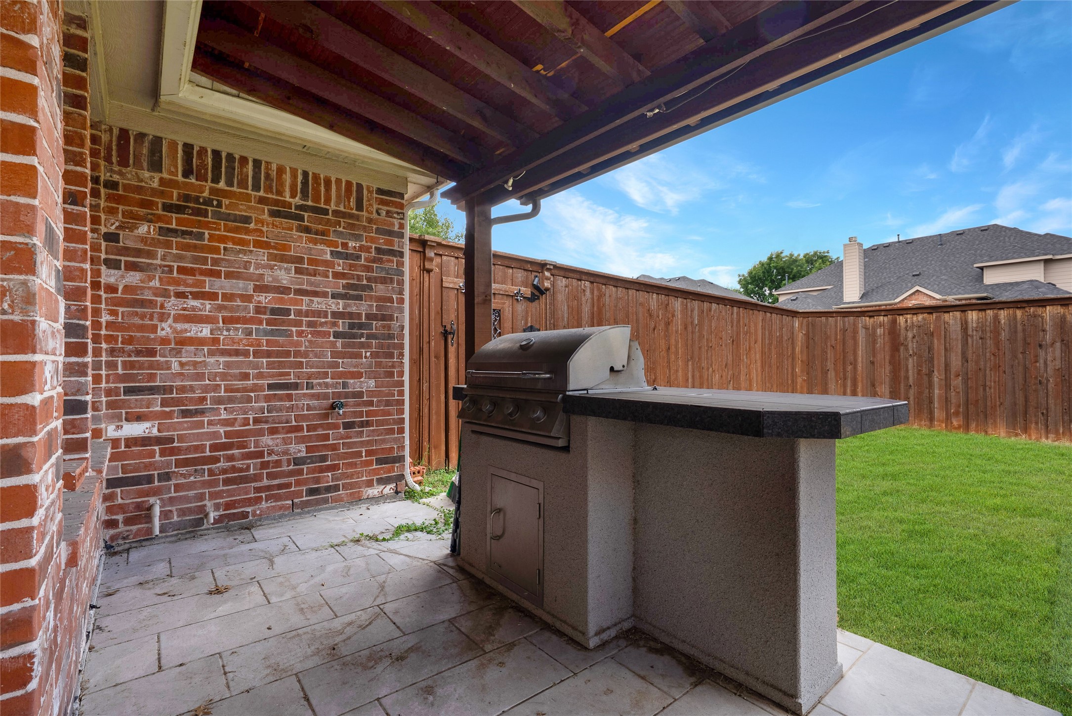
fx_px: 477
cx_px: 536
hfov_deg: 96.7
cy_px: 358
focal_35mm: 16
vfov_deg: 73.8
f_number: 9
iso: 100
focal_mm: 16
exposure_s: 1/250
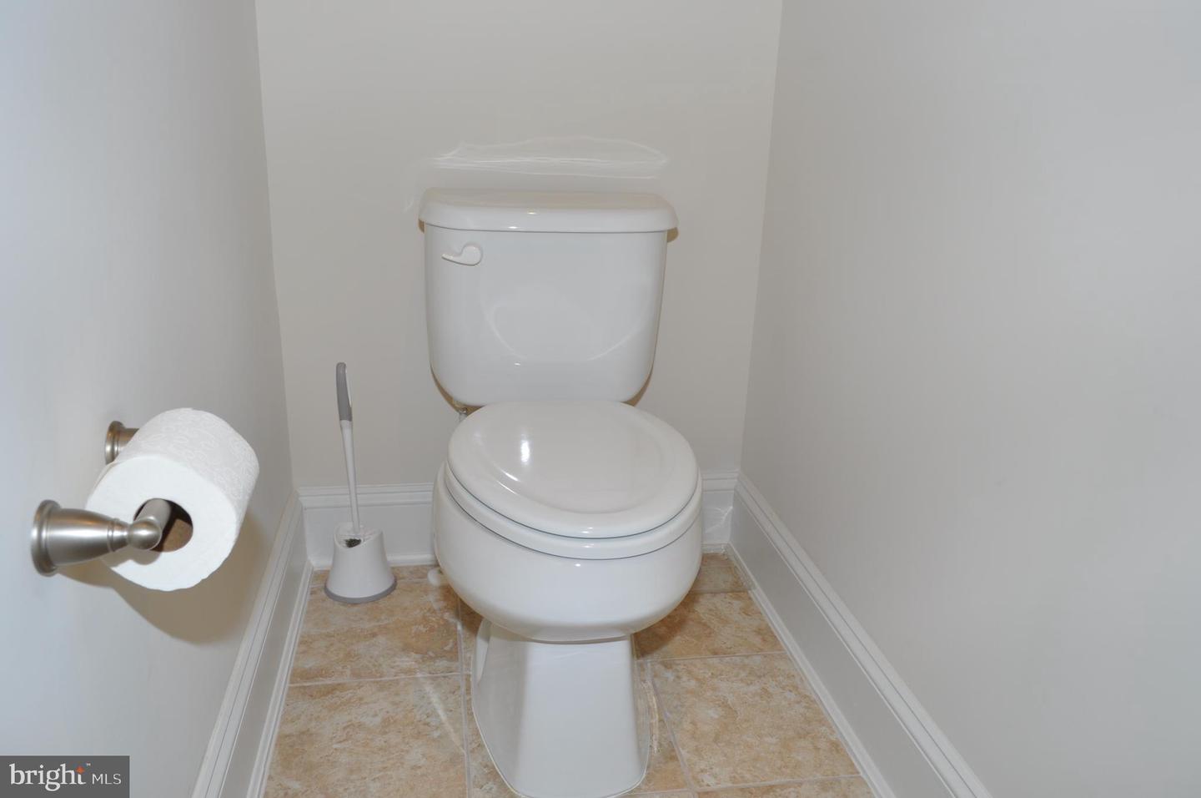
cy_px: 399
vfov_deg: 47.8
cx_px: 600
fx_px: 900
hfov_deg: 67.5
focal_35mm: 27
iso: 200
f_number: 8
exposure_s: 1/30
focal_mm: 18
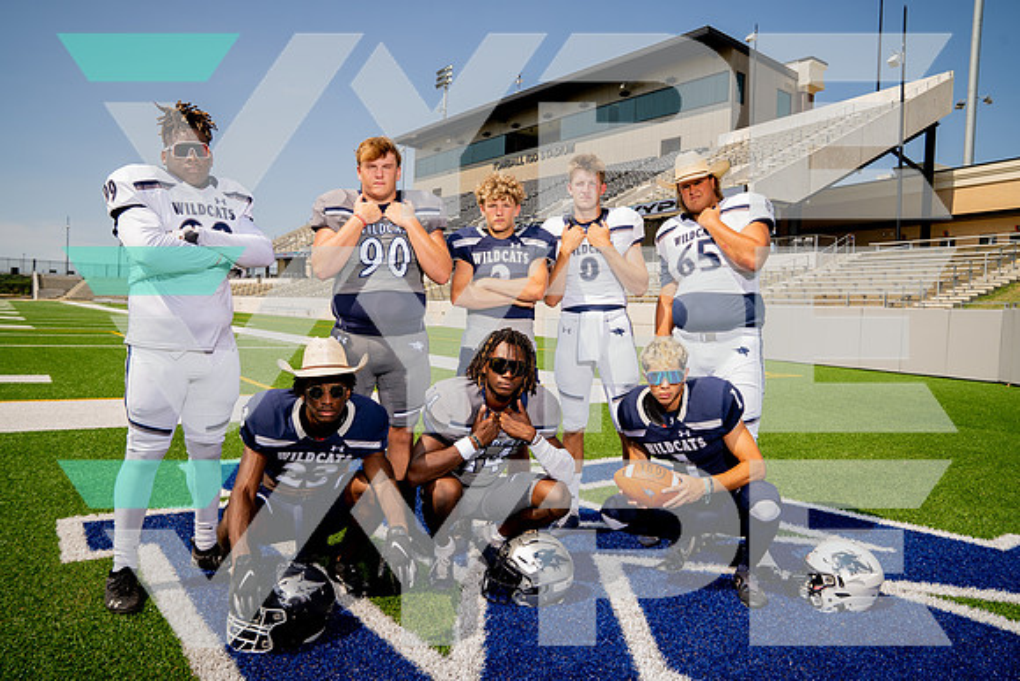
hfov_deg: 73.7
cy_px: 340
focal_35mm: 24
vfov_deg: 53.2
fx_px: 680
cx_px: 510
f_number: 7.1
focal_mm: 24
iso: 100
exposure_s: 1/250
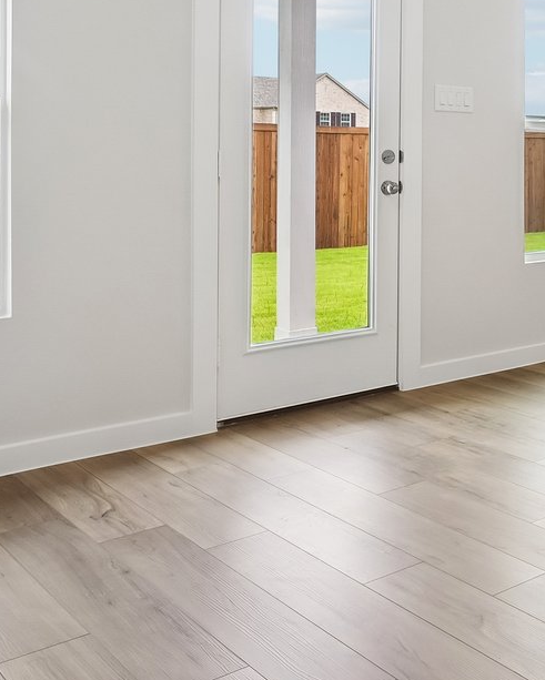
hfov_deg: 27.4
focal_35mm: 47
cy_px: 157
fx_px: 947
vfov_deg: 38.3
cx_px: 688
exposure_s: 1/80
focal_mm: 15
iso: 250
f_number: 9
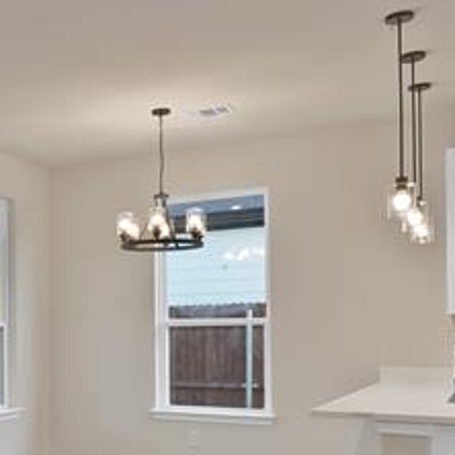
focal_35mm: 47
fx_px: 699
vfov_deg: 35.3
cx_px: -82
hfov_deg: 30.8
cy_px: 338
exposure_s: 1/5
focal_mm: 12
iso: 640
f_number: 9
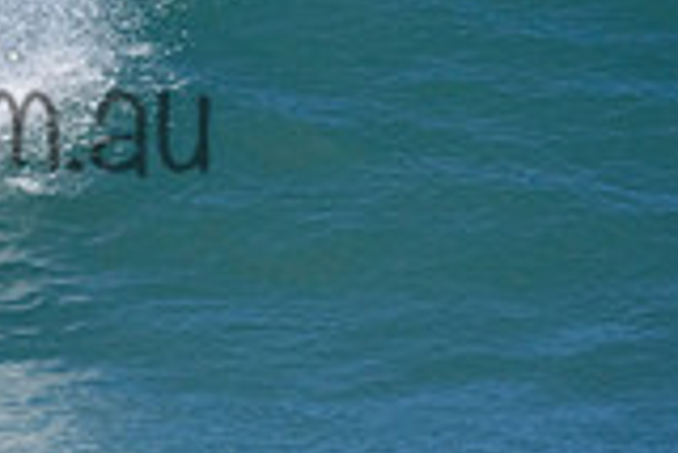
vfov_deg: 0.5
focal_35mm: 2714
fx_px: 51159
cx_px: -237
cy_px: 74
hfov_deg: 0.8
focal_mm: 500
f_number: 5.6
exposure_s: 1/4000
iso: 800
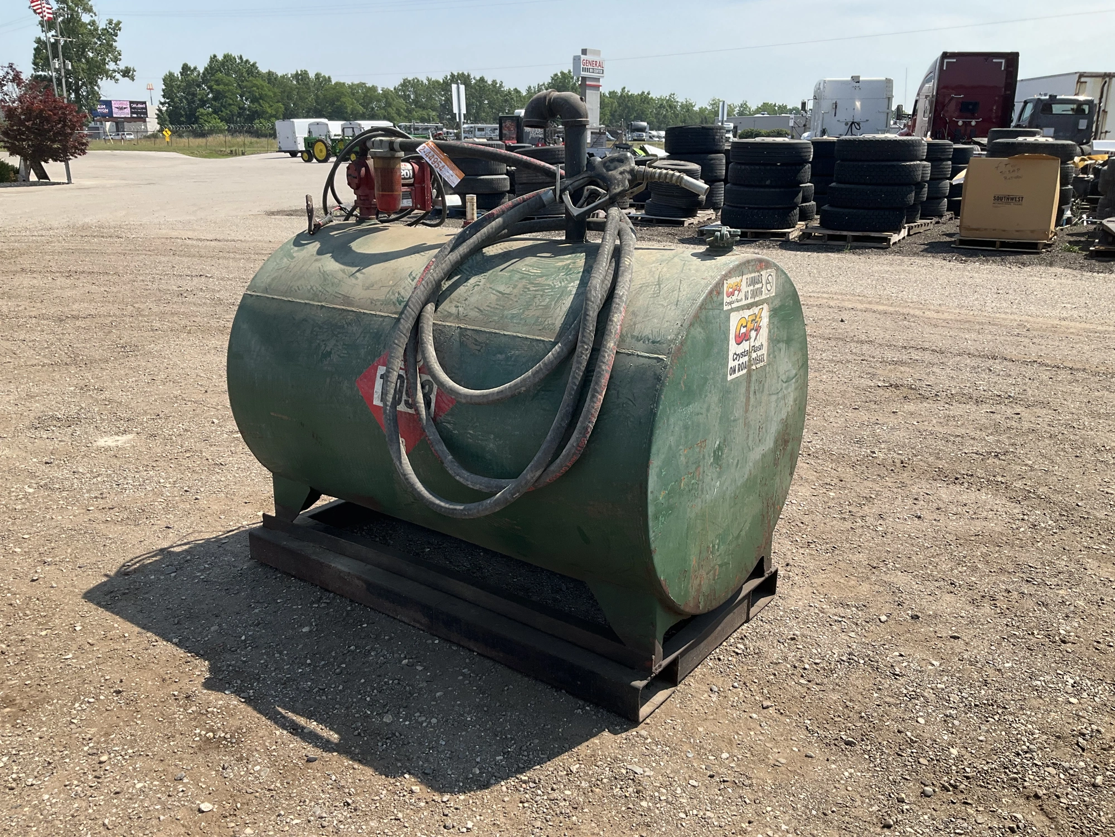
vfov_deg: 48.2
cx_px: 558
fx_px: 934
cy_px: 418
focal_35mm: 29
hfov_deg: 61.7
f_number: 1.8
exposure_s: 1/1144
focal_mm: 3
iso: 25
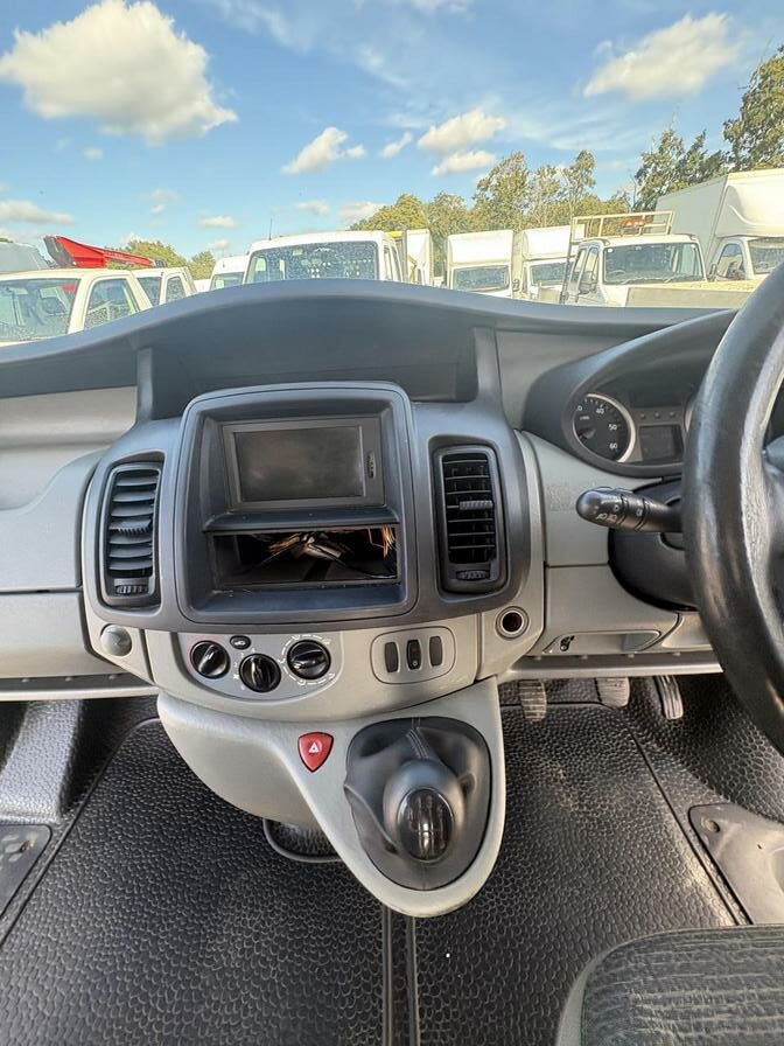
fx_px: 423
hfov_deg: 85.7
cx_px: 392
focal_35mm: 14
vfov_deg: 102.1
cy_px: 523
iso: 125
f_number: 2.2
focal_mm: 2.22
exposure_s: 1/126
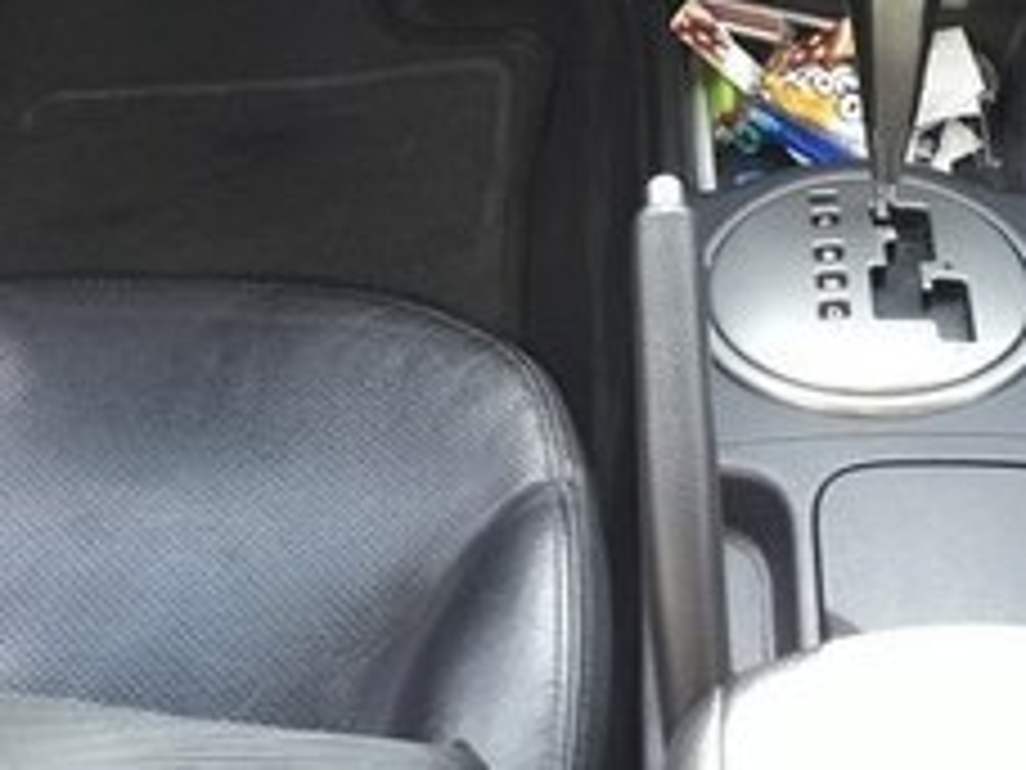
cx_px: 832
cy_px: -200
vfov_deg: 17.2
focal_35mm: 81
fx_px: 2401
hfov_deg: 23.7
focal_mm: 3.7
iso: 50
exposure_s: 1/33
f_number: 1.9
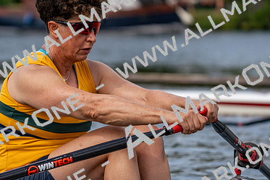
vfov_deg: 3.7
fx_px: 2753
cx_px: 63
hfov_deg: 5.6
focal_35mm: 367
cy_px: 91
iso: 320
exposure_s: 1/1600
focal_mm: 236
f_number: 5.6
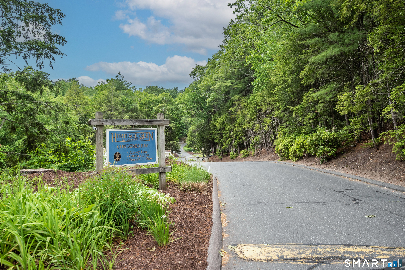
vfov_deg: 43.6
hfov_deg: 61.9
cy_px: 135
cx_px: 202
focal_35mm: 30
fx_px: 338
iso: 160
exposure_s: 1/160
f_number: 8
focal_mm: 30
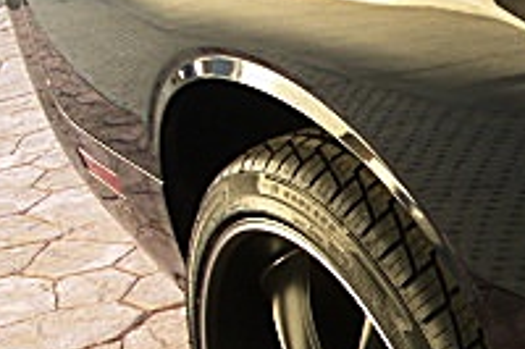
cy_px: 320
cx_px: 724
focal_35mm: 120
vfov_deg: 11.3
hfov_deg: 16.0
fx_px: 1749
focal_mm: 6.3
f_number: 2.8
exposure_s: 1/100
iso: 100
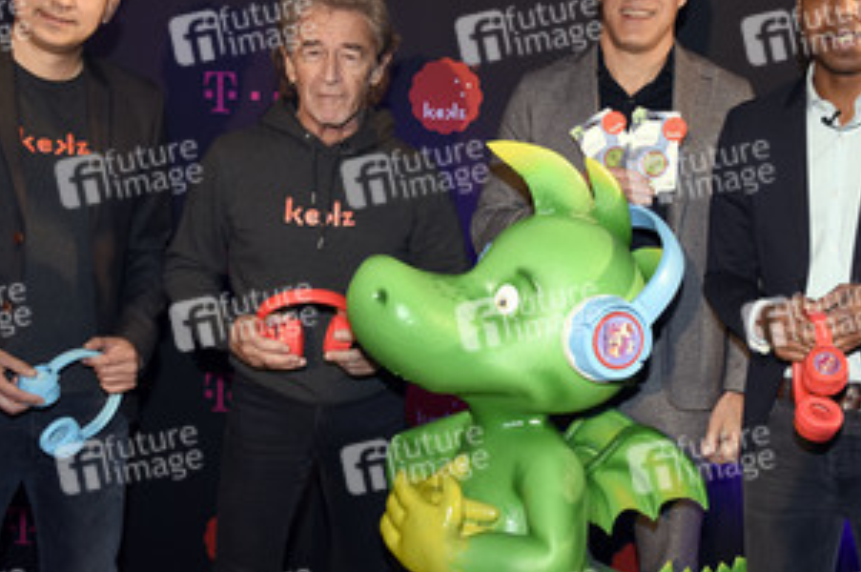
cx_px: 453
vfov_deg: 28.0
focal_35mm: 48
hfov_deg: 41.1
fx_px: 1147
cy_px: 246
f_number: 6.3
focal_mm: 32
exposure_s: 1/125
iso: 1600
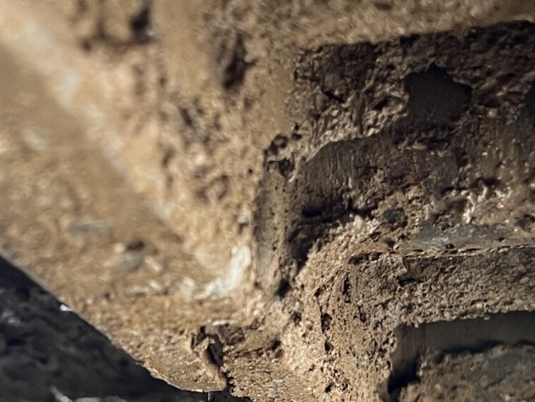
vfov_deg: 16.5
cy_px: 367
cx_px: 108
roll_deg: -3.1
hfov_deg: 22.0
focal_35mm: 88
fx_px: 1360
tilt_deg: +13.4
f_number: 1.5
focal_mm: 5.7
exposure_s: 1/98
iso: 125
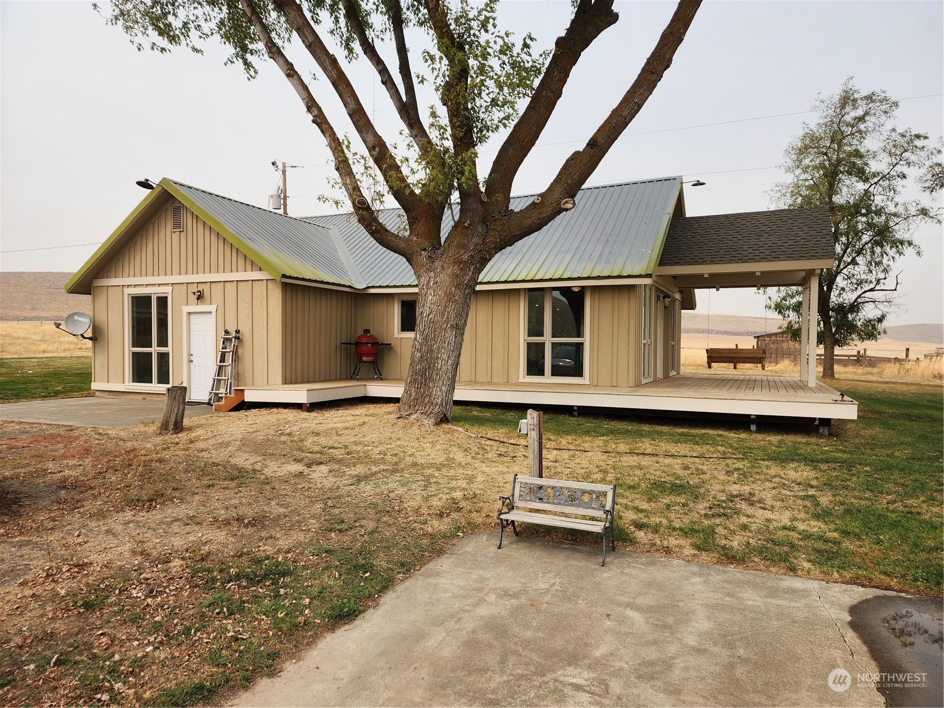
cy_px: 354
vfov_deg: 58.9
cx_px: 472
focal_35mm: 23
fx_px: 627
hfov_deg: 73.9
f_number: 1.8
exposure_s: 1/994
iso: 12
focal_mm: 6.4
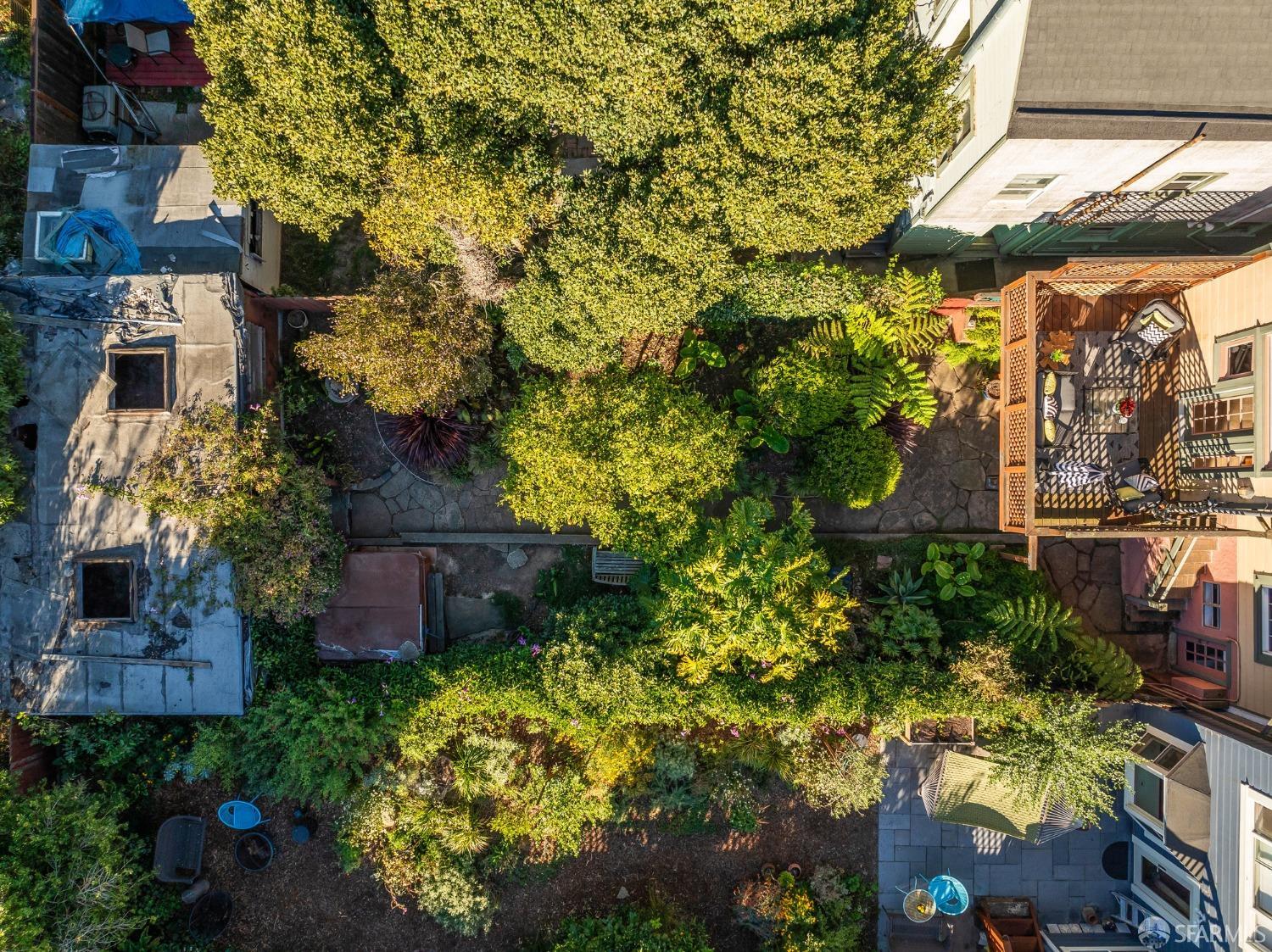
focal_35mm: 24
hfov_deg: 71.6
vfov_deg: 56.8
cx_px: 636
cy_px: 476
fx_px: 881
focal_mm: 12.29
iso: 130
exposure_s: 1/40
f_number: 2.8
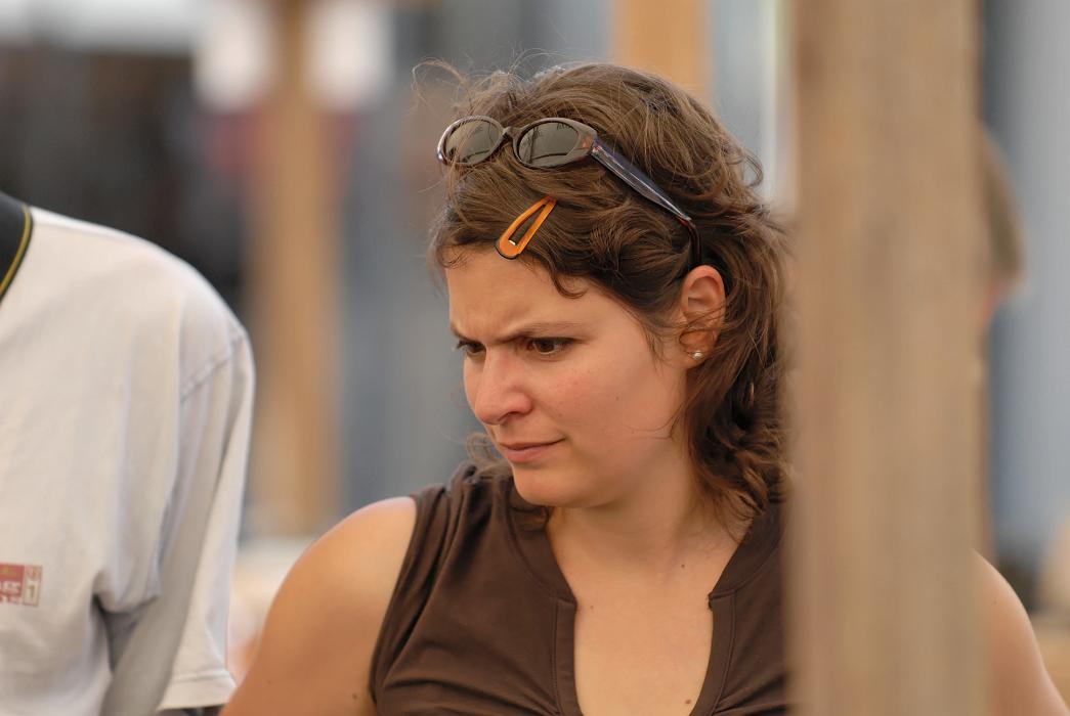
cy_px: 358
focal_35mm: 300
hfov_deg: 6.9
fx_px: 8929
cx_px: 535
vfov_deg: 4.6
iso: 200
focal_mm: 200
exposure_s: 1/640
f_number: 2.8
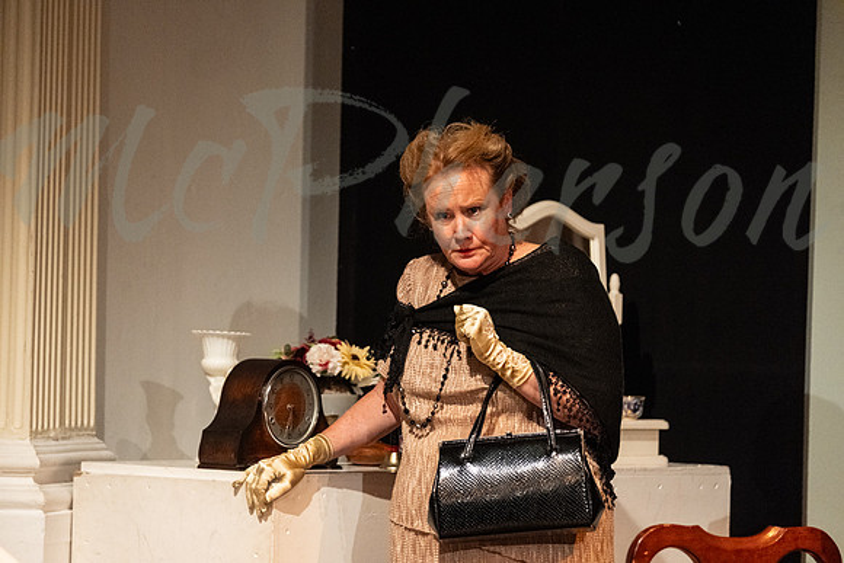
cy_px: 282
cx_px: 422
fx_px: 3893
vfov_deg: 8.3
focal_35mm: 166
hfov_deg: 12.4
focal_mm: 110.6
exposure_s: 1/250
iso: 2500
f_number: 2.8
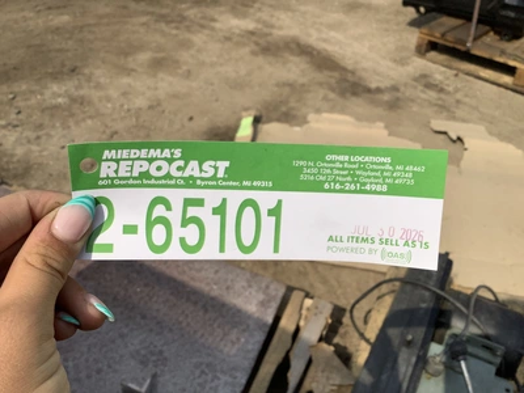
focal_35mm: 31
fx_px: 469
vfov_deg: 45.4
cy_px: 196
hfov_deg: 58.4
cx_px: 262
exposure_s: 1/3704
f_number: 2.4
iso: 25
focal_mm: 3.3
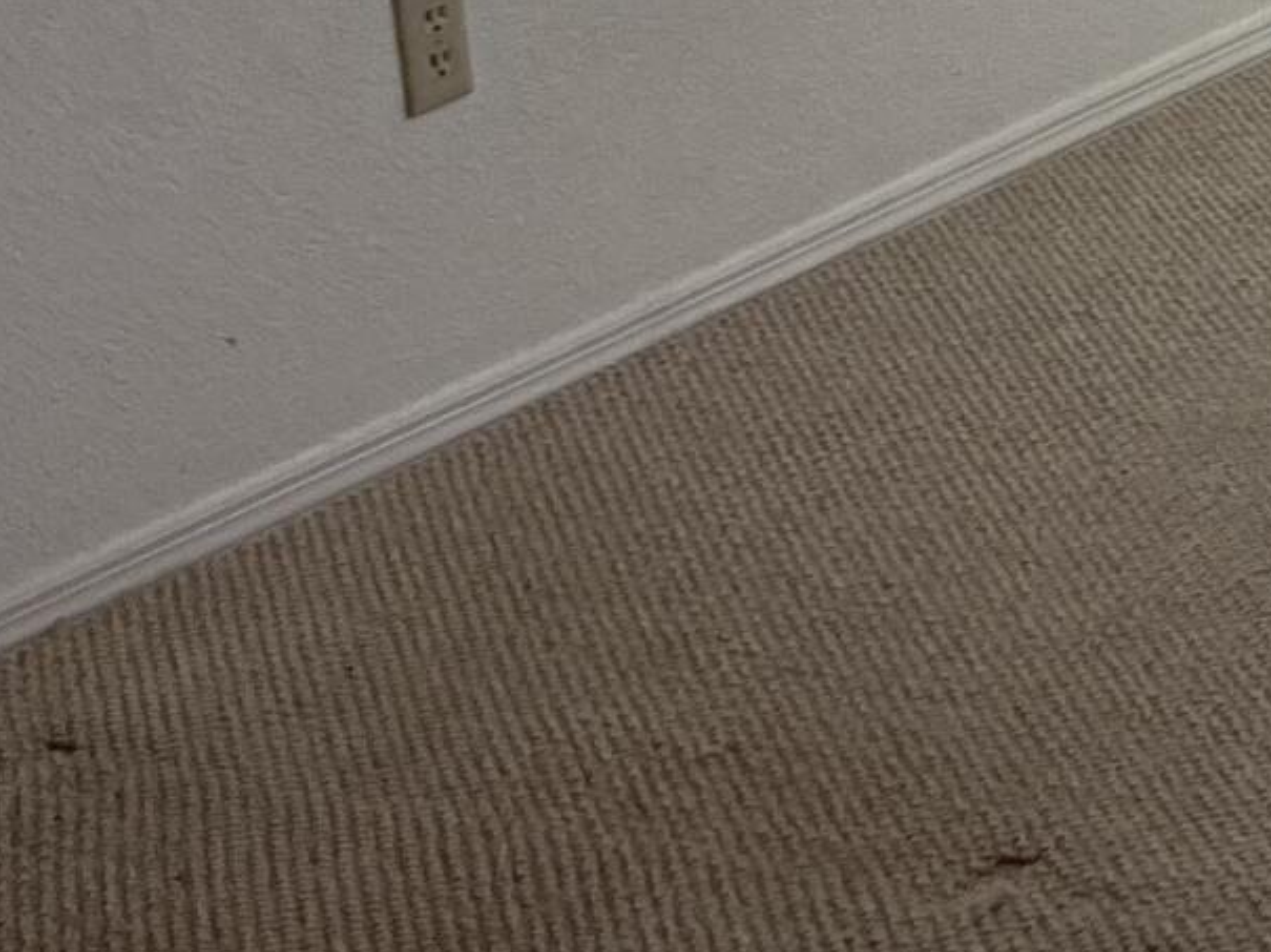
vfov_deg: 10.9
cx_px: 2905
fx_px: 4734
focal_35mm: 129
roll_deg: +1.5
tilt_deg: -8.3
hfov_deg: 12.5
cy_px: -637
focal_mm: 5.7
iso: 64
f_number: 1.5
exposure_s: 1/120
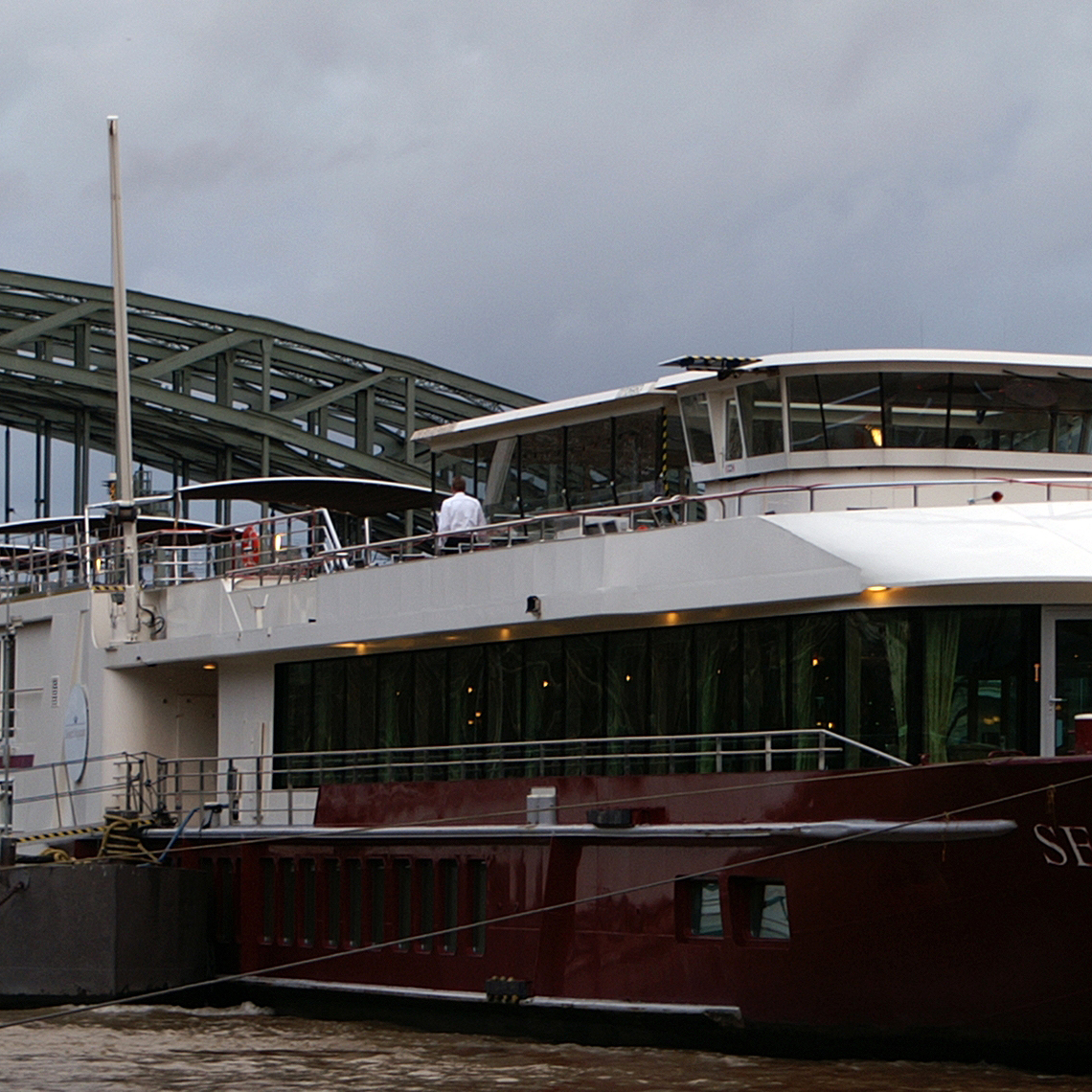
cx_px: 767
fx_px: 5996
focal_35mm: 168
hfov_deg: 10.4
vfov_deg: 10.4
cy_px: 743
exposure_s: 1/50
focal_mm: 50
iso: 100
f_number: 6.3
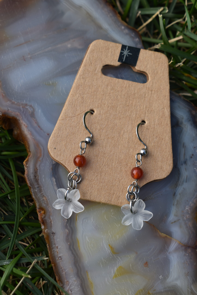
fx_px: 468
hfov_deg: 23.8
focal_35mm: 57
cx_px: 98
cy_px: 148
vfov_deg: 35.1
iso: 100
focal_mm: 38
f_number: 8
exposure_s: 1/125
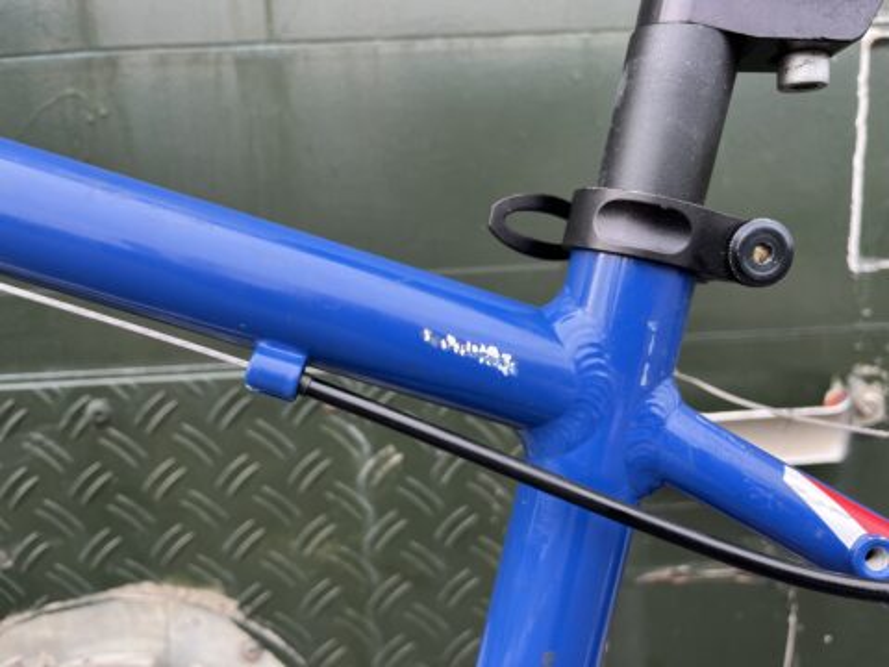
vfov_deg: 53.1
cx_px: 444
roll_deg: +2.0
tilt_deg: -13.2
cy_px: 334
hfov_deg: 67.3
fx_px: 668
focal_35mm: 26
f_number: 1.6
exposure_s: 1/147
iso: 32
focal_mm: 5.1
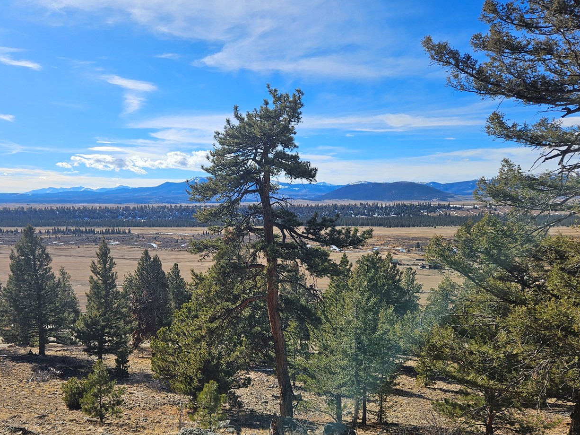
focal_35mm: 30
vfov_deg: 46.5
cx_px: 254
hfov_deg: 59.8
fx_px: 503
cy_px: 259
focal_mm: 5.4
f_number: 1.8
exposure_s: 1/2228
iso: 25
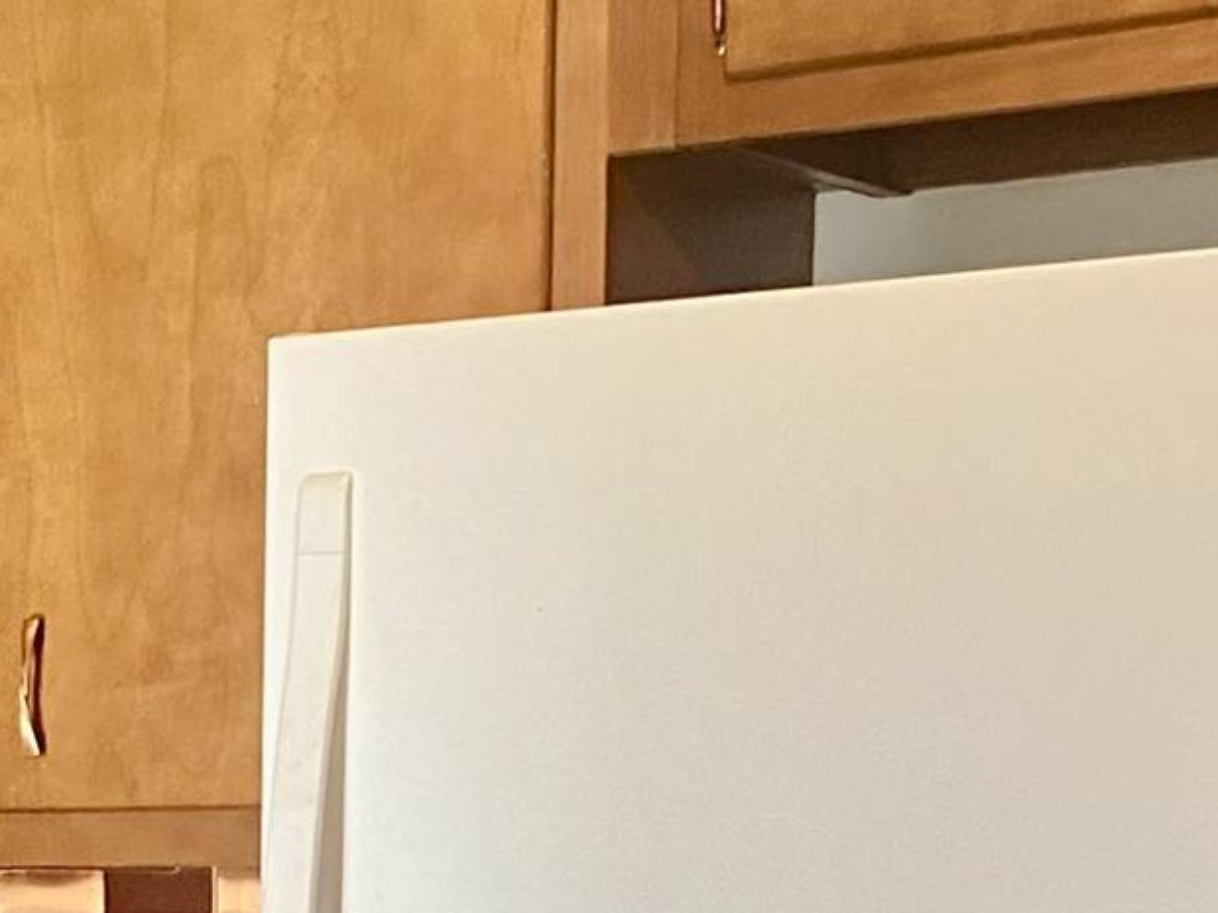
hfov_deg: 14.8
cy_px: 1181
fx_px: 4538
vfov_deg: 11.2
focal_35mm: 129
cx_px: -213
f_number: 1.8
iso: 125
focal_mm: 4.25
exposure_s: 1/60
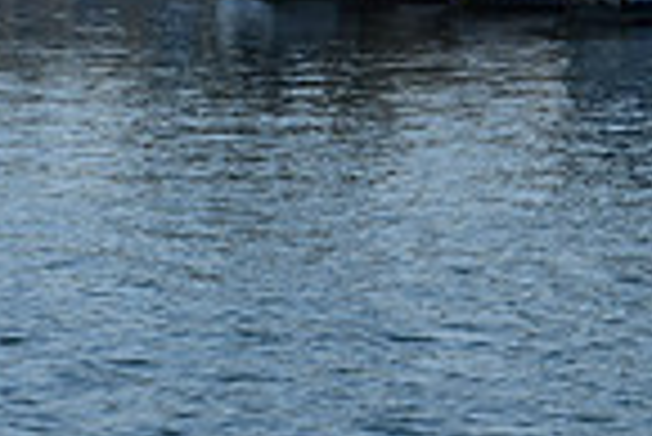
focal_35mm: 419
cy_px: 11
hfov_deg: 4.9
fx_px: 7596
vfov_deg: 3.3
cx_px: 1169
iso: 100
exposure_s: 1/500
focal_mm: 70
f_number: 8
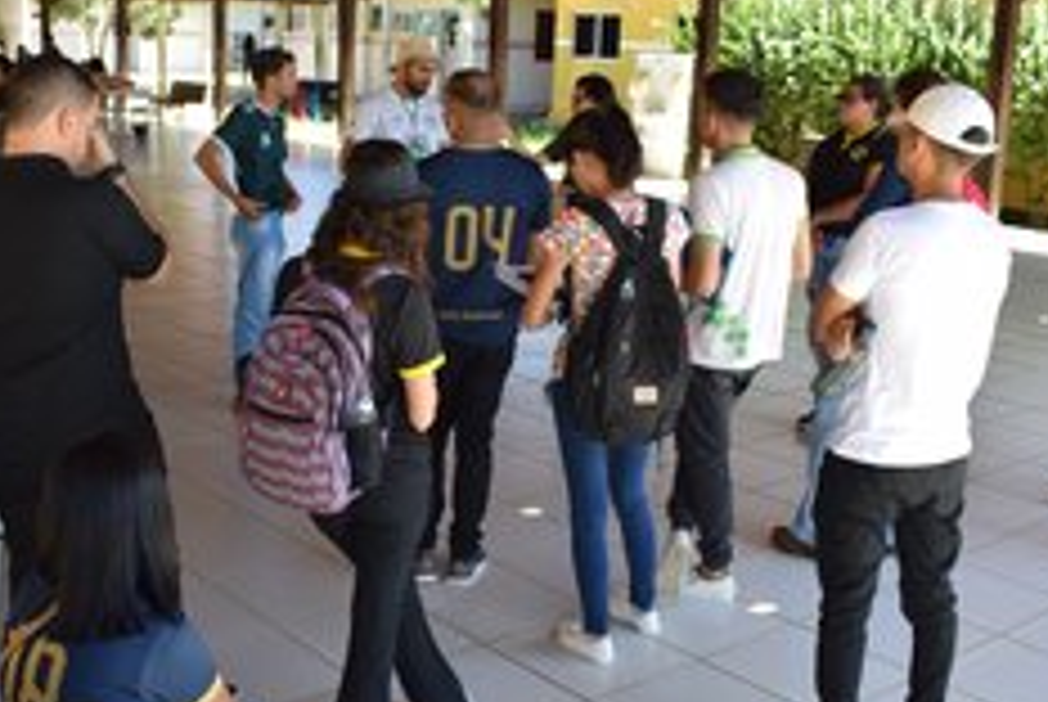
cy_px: 405
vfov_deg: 29.9
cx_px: 400
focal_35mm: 45
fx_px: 1312
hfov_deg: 43.3
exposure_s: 1/125
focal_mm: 18
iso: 220
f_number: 5.6
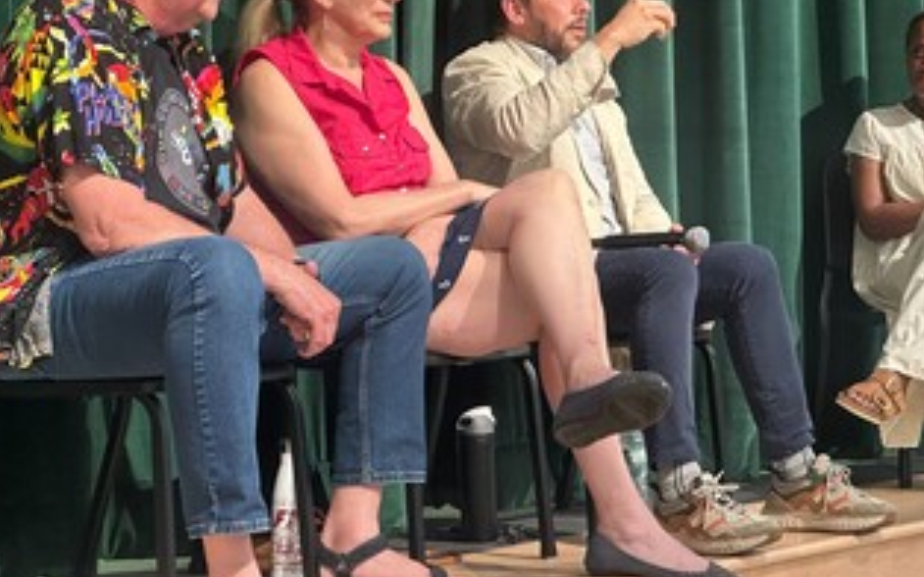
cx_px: 544
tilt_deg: +1.4
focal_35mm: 104
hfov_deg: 20.0
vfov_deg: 12.6
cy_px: 188
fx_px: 2618
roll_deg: +1.3
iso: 640
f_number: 2.8
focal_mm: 9
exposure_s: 1/60
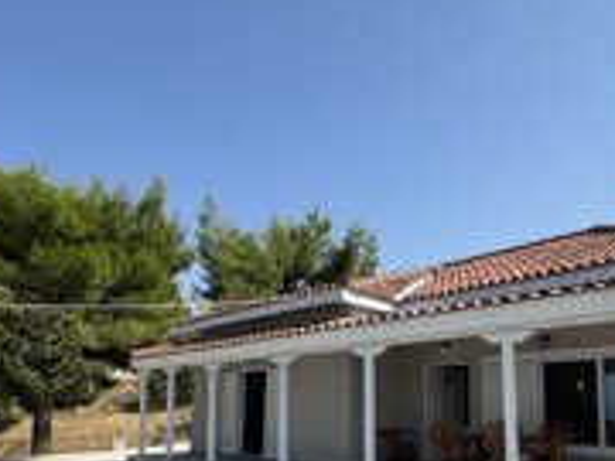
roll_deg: +0.9
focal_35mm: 28
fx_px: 497
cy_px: 362
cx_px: 400
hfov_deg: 62.2
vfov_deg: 47.3
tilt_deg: +6.3
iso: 50
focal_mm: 2.22
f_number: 2.2
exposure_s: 1/1637
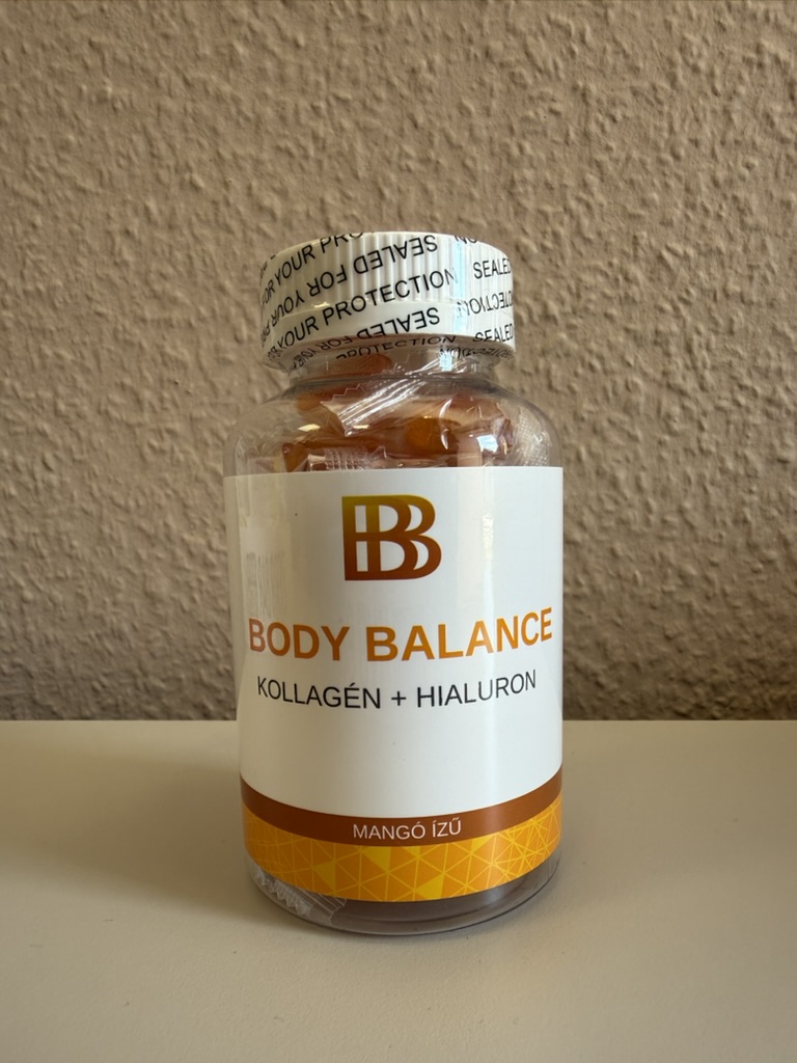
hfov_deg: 56.8
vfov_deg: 71.6
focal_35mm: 24
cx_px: 398
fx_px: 737
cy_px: 532
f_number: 2.2
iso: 50
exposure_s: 1/100
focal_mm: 2.22
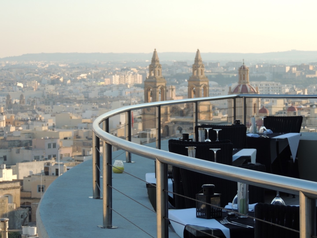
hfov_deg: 16.4
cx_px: 158
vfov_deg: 12.4
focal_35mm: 120
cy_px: 119
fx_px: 1099
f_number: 4.2
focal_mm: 21.4
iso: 100
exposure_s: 1/320
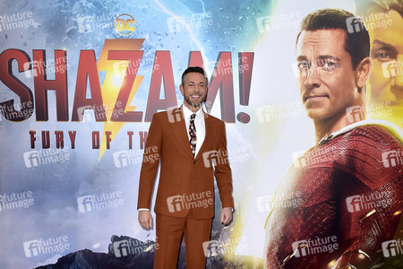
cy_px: 134
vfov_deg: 41.1
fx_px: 358
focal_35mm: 32
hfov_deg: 58.7
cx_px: 202
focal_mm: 32
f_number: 6.3
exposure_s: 1/250
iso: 400
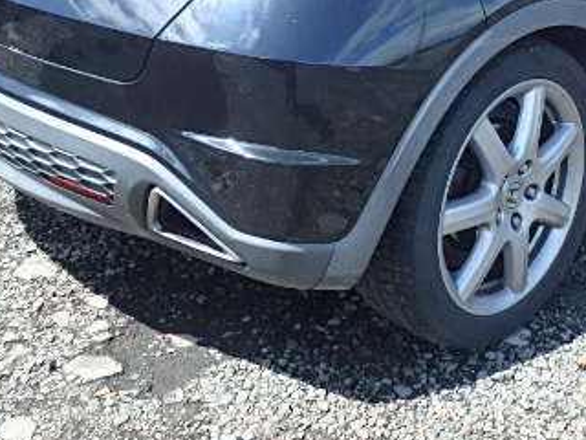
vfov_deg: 26.8
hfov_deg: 36.2
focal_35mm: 52
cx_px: 416
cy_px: 26
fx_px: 880
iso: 125
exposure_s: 1/250
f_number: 4.3
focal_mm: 4.7
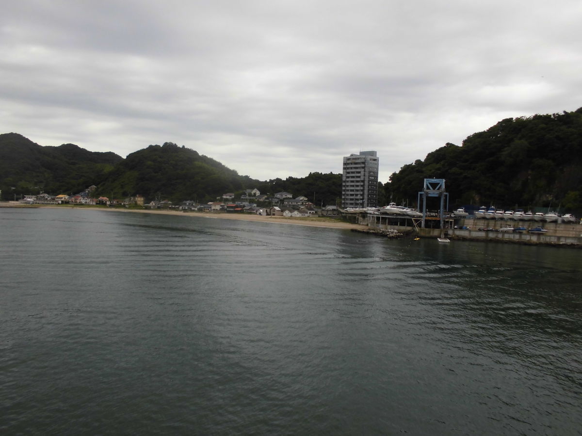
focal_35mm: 26
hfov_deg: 67.3
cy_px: 218
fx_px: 437
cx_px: 291
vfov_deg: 53.1
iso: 100
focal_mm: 4.6
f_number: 3.5
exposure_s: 1/320
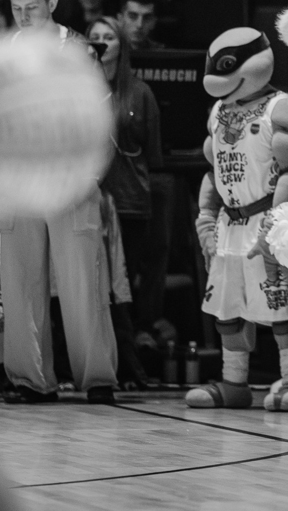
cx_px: 495
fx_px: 4870
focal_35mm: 359
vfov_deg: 6.0
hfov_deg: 3.4
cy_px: 48
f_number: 1.4
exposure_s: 1/800
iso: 640
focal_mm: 85
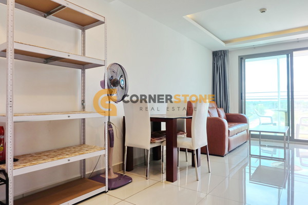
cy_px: 102
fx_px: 205
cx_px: 154
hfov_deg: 73.7
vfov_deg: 53.1
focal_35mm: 24
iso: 400
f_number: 3.5
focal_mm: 16
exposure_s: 1/120
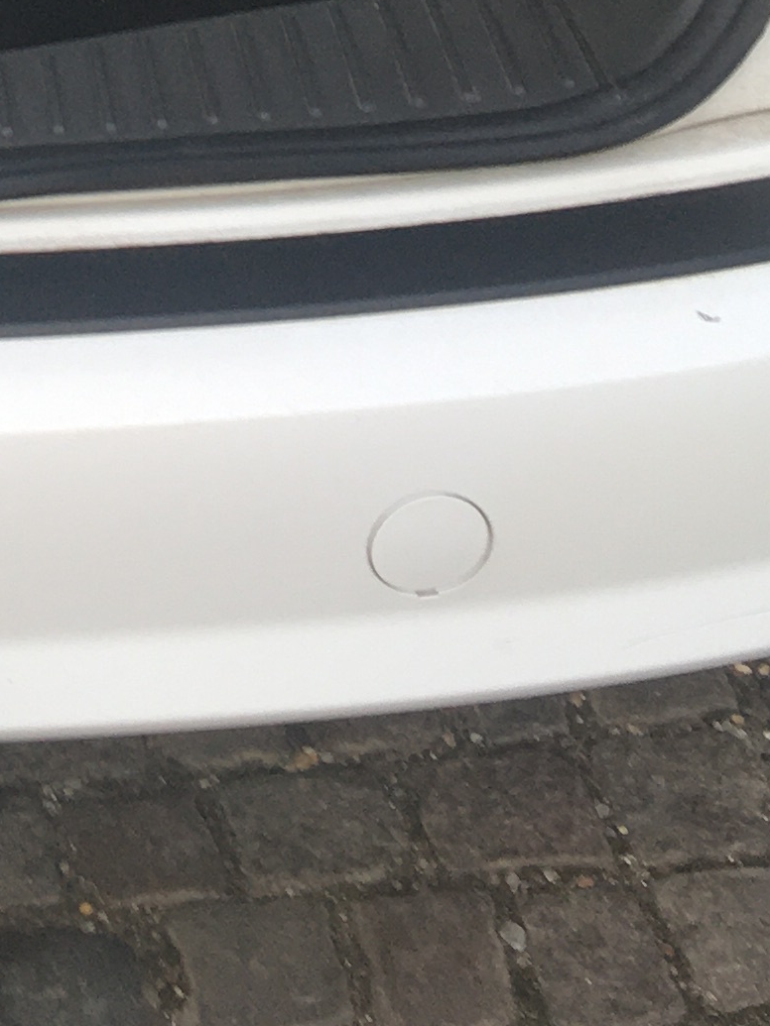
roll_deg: -0.5
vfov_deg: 15.0
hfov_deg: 12.5
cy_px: -846
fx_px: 3352
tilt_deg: -16.5
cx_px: -327
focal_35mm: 113
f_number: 2.2
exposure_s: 1/100
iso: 25
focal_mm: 4.15
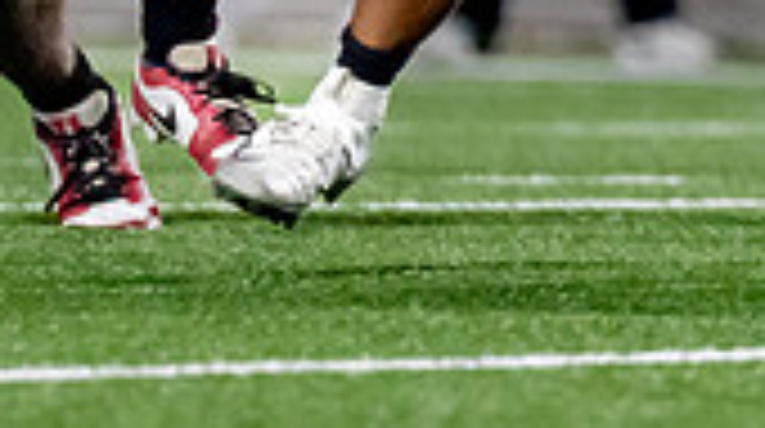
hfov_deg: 1.5
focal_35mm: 1421
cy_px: -466
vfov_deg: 0.9
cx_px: 1357
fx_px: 28779
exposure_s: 1/1250
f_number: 2.8
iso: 3200
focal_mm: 200
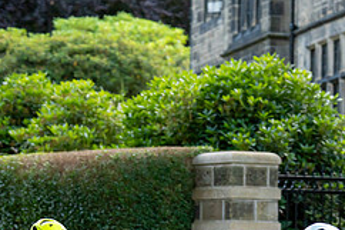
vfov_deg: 8.1
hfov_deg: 12.2
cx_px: 64
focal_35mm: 168
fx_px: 1609
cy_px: 274
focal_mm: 70
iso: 1000
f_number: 3.2
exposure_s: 1/1000
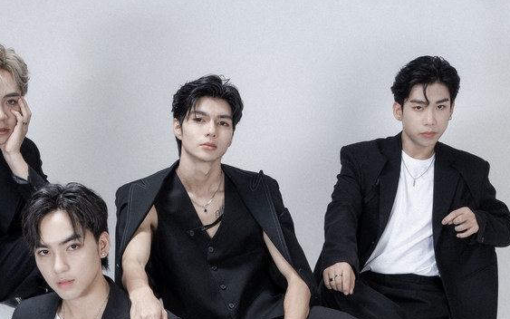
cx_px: 165
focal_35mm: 70
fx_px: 973
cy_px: 392
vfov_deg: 17.6
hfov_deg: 29.1
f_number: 10
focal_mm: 30
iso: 100
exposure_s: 1/160
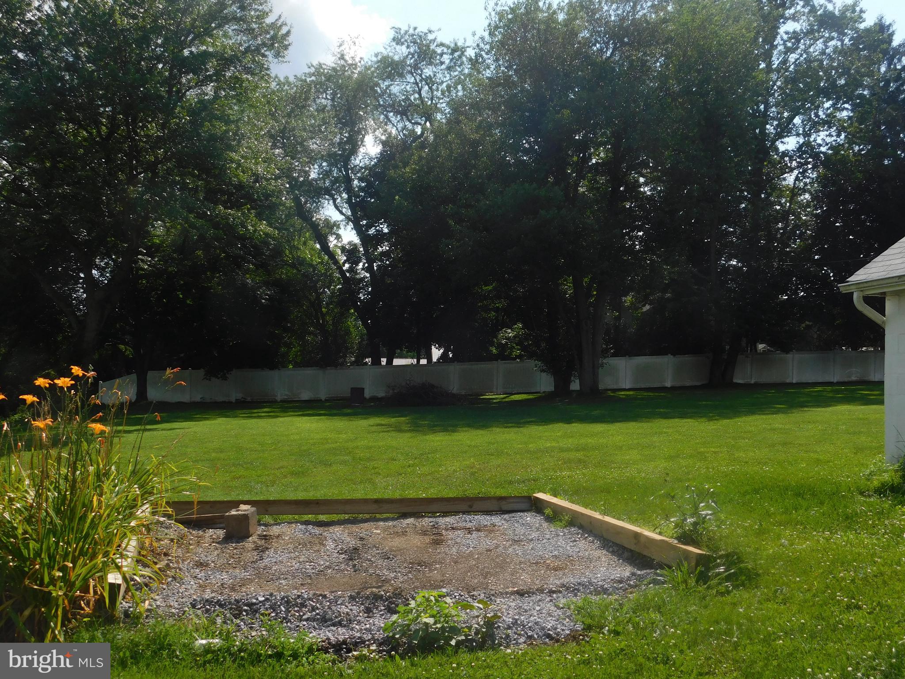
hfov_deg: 51.4
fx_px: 941
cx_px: 452
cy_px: 340
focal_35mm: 36
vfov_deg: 39.7
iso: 125
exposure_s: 1/1250
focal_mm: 6.3
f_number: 3.5
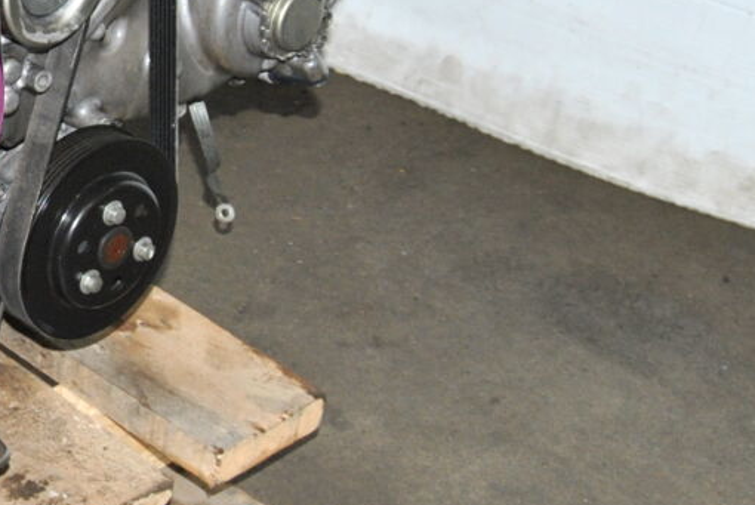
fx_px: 2372
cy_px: 76
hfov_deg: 17.0
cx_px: -228
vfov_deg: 12.1
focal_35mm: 113
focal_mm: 24
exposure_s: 1/200
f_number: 8
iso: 400
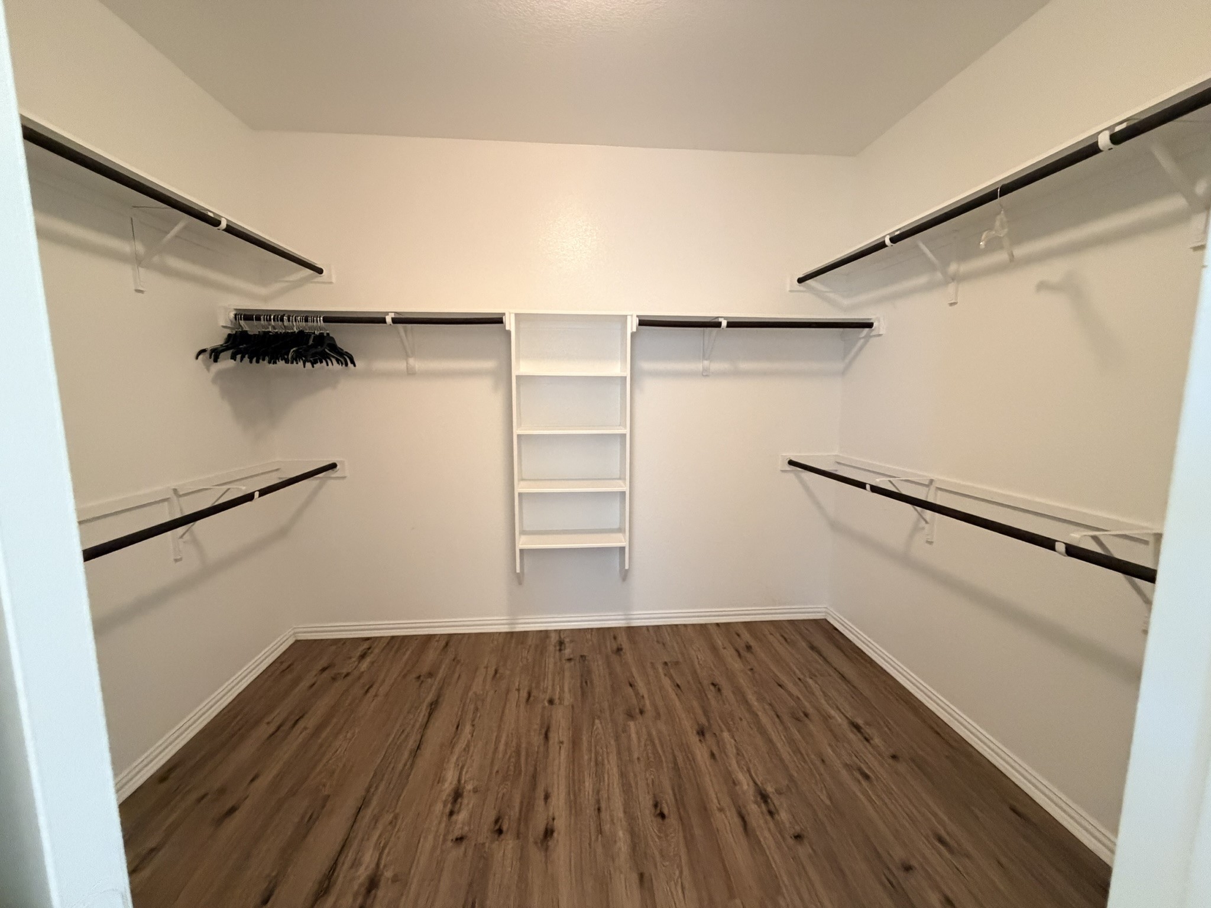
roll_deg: -0.1
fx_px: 490
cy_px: 454
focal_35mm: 14
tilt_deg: -6.5
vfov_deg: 85.7
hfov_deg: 102.1
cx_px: 606
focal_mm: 2.22
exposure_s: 1/60
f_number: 2.2
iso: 640
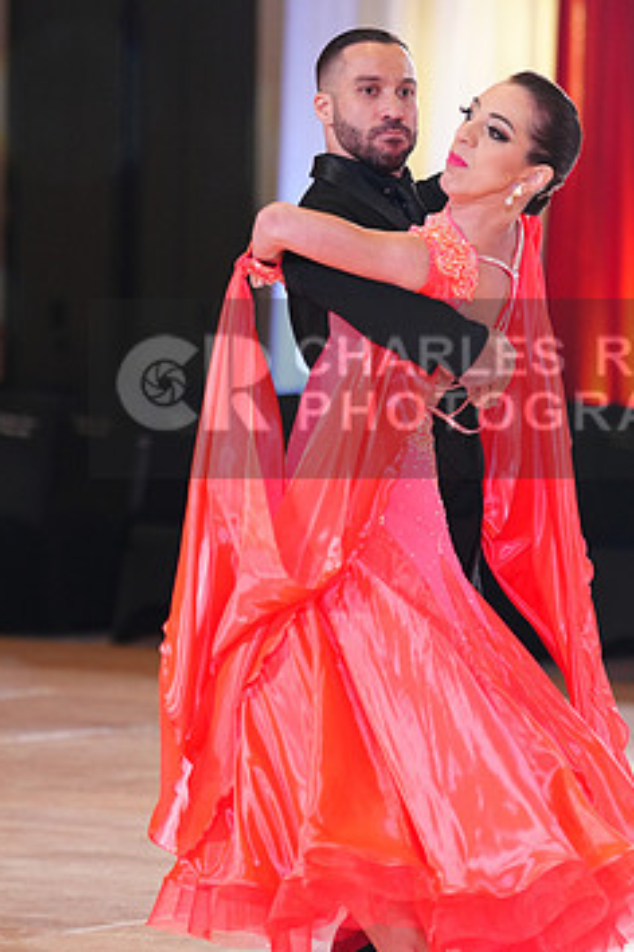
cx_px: 461
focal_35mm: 182
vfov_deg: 11.3
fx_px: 4807
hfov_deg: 7.5
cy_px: 390
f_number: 2.8
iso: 2500
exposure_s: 1/500
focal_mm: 111
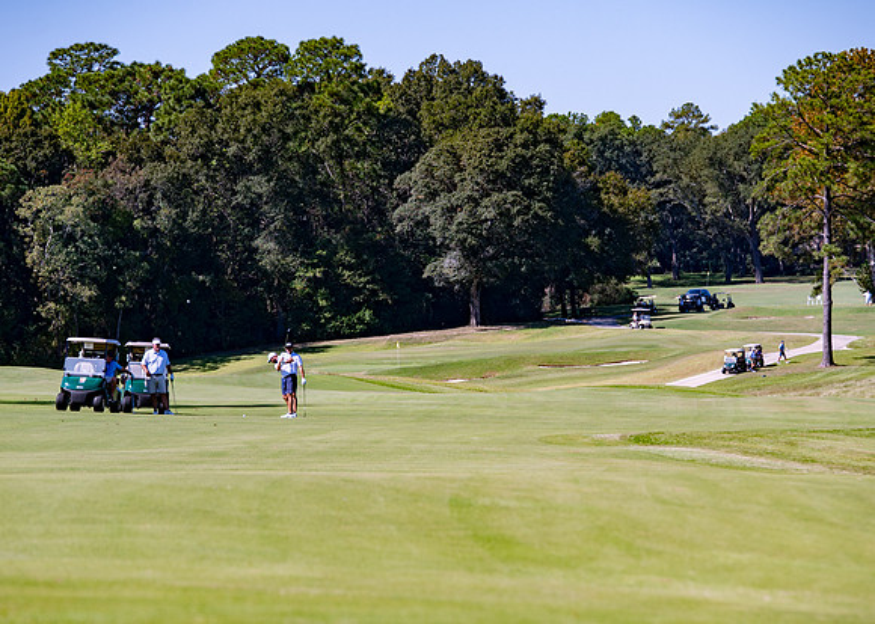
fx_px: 5434
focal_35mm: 219
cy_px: 330
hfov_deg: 9.2
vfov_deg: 6.6
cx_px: 428
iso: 100
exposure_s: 1/1000
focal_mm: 165
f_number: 4
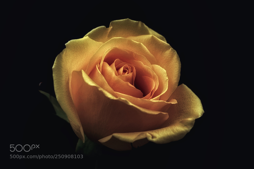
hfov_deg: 13.7
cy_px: 84
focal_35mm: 150
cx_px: 127
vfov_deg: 9.1
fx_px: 1057
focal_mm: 100
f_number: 5
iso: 100
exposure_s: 1/500
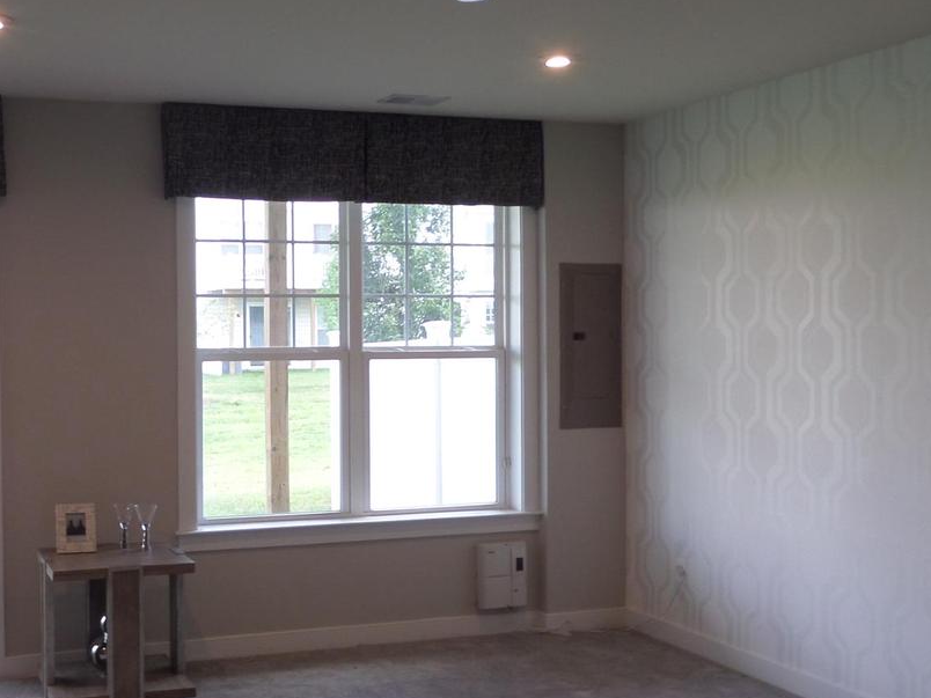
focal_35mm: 43
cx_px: 276
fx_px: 1156
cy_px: 359
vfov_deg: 33.6
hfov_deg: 42.9
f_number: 3.2
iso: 100
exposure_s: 1/45
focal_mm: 4
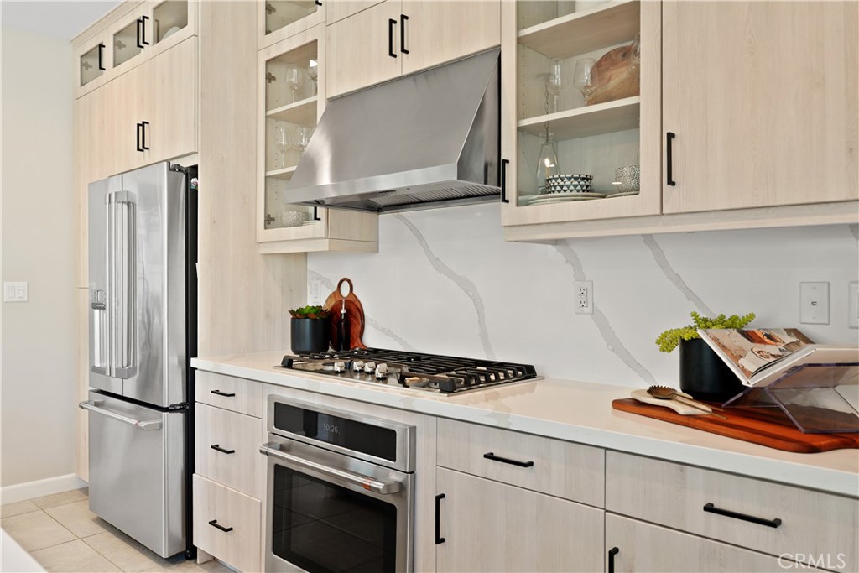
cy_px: 286
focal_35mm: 26
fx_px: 620
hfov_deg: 69.4
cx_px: 430
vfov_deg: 49.6
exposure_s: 1/15
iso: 320
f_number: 4
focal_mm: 26
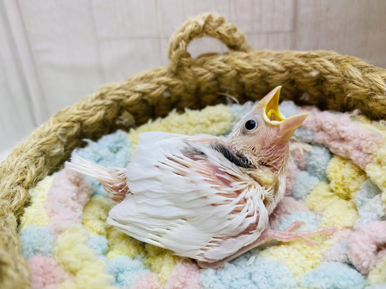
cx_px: 193
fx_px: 279
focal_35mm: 25
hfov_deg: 69.4
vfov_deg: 54.9
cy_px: 144
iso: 100
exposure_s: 1/100
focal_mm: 4.25
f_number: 1.8
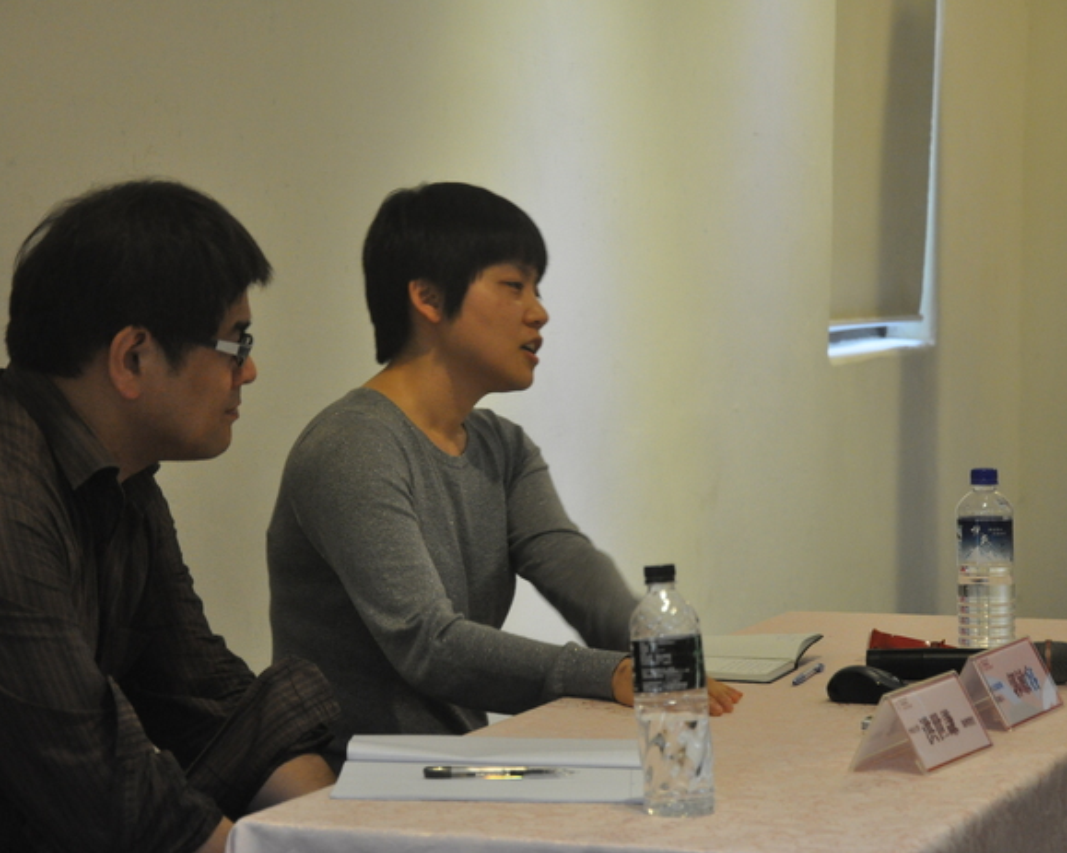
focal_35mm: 128
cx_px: 527
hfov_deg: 15.1
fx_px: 4028
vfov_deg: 12.1
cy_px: 426
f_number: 5.3
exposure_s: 1/20
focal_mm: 75
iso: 1600
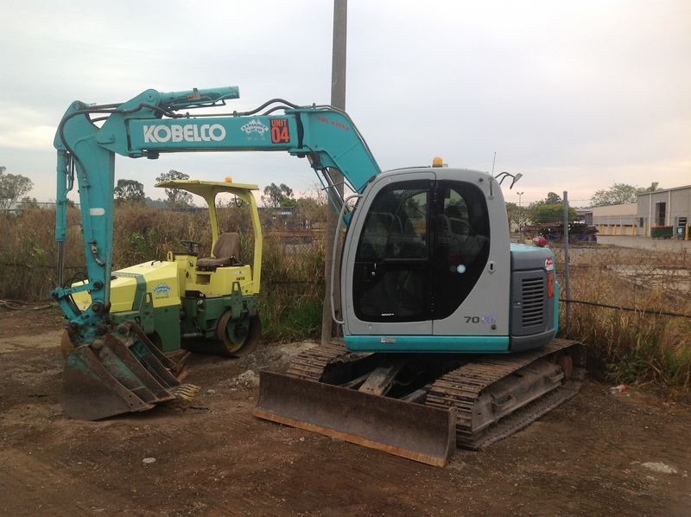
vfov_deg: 40.6
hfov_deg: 52.7
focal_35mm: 35
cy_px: 258
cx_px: 346
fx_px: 698
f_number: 2.4
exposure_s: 1/308
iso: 80
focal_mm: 4.28
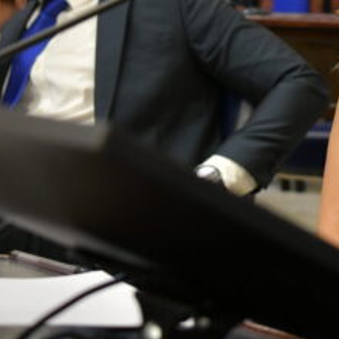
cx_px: 407
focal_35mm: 119
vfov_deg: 14.5
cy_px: 25
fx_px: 1318
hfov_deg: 14.2
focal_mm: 40
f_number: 3.2
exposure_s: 1/250
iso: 2000
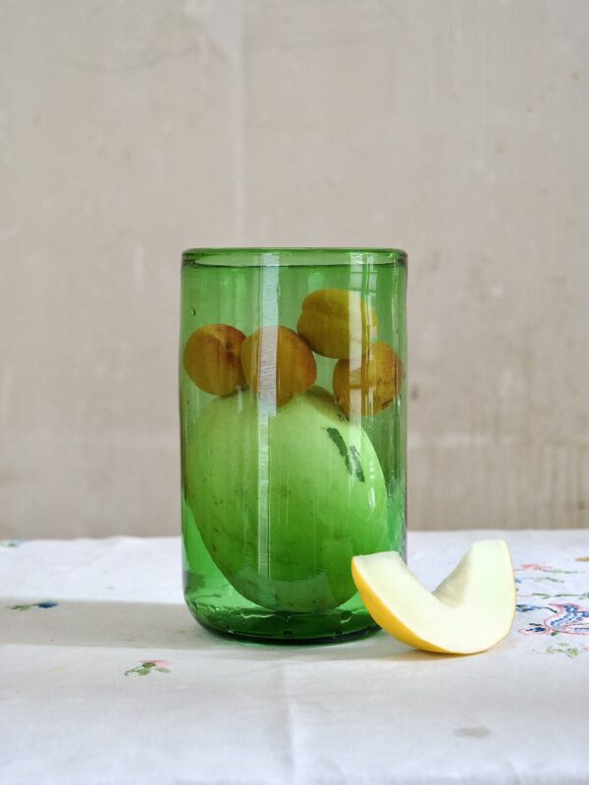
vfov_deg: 28.6
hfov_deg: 21.6
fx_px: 1543
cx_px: 294
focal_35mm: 68
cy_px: 392
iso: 1000
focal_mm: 34
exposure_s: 1/80
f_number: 3.8
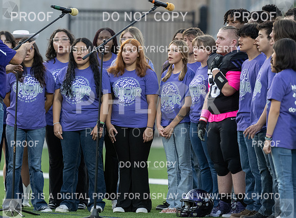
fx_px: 3742
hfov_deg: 4.5
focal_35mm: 440
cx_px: 141
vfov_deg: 3.3
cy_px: 109
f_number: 5
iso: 3200
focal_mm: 400
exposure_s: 1/1000
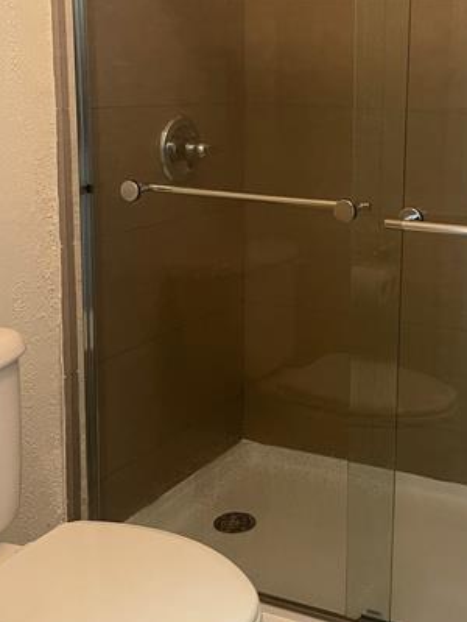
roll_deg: -0.1
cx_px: 361
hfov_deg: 28.6
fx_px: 898
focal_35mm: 50
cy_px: 245
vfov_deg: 38.0
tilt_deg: -11.1
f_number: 1.6
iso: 320
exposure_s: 1/60
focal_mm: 4.2
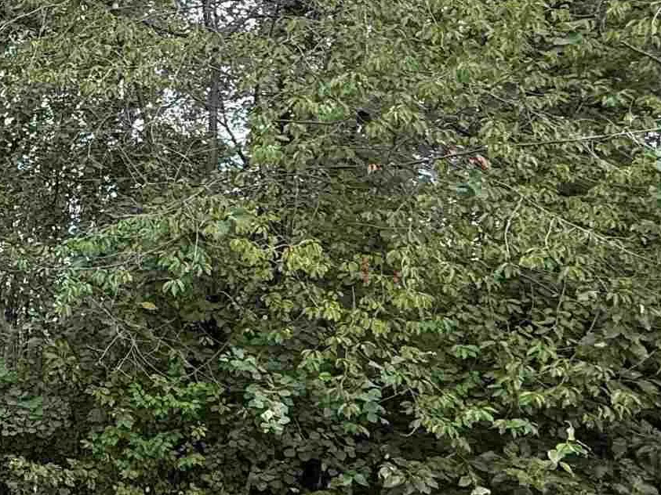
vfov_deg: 28.6
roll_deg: -1.9
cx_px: -347
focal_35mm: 51
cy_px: 258
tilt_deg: -6.2
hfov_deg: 26.4
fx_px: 974
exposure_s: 1/376
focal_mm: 2.22
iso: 64
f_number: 2.2
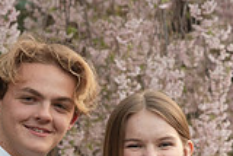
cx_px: 52
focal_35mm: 282
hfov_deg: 7.3
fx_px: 1827
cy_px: 164
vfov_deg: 4.9
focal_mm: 78
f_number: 5.6
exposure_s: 1/125
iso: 800
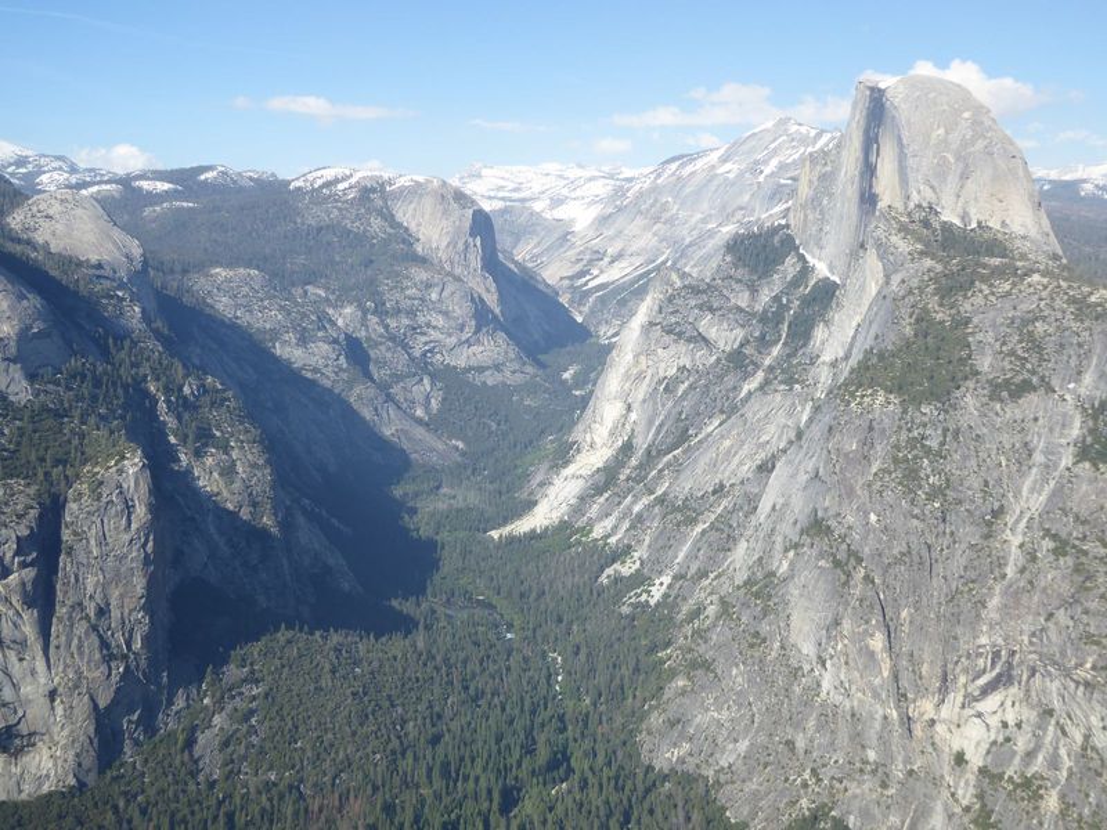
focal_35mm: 39
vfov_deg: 36.8
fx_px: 1247
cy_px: 415
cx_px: 554
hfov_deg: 47.9
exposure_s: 1/640
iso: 80
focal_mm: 6.7
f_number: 3.7
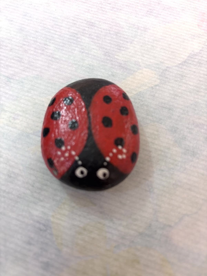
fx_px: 207
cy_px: 138
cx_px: 104
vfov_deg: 67.3
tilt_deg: -71.9
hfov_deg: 53.1
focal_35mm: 26
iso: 200
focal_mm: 5.96
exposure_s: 1/50
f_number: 1.6
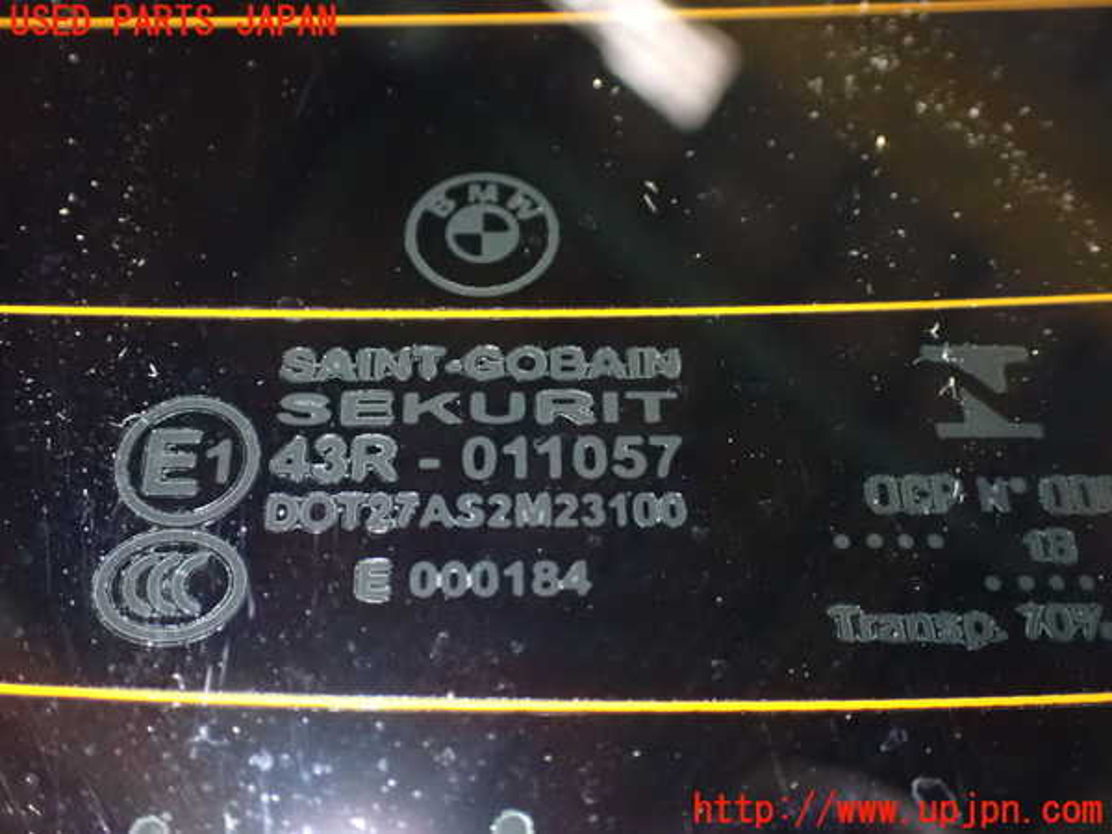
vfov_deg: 35.1
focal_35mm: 41
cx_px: 556
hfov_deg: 45.8
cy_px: 417
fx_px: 1317
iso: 1600
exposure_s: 1/20
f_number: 2.8
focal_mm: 7.31
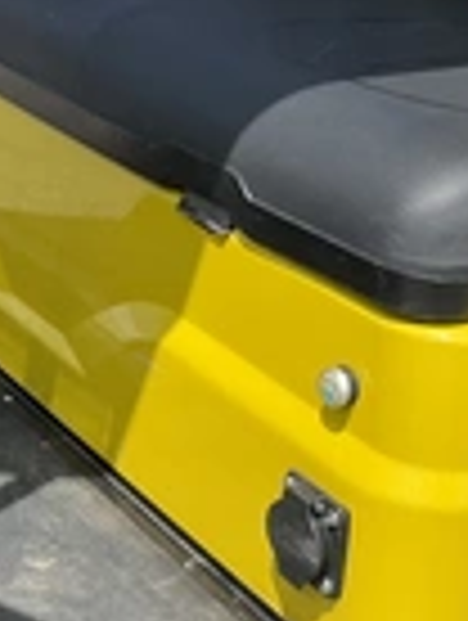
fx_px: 1510
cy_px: 333
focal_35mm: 84
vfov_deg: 23.2
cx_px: 207
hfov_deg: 17.6
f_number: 1.8
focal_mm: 3
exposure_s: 1/1577
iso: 25
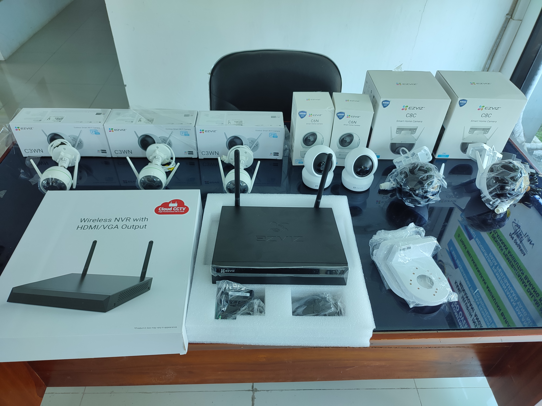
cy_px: 203
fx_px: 391
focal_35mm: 25
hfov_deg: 69.4
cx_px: 271
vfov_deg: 54.9
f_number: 1.9
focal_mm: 6.04
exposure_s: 1/33
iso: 93
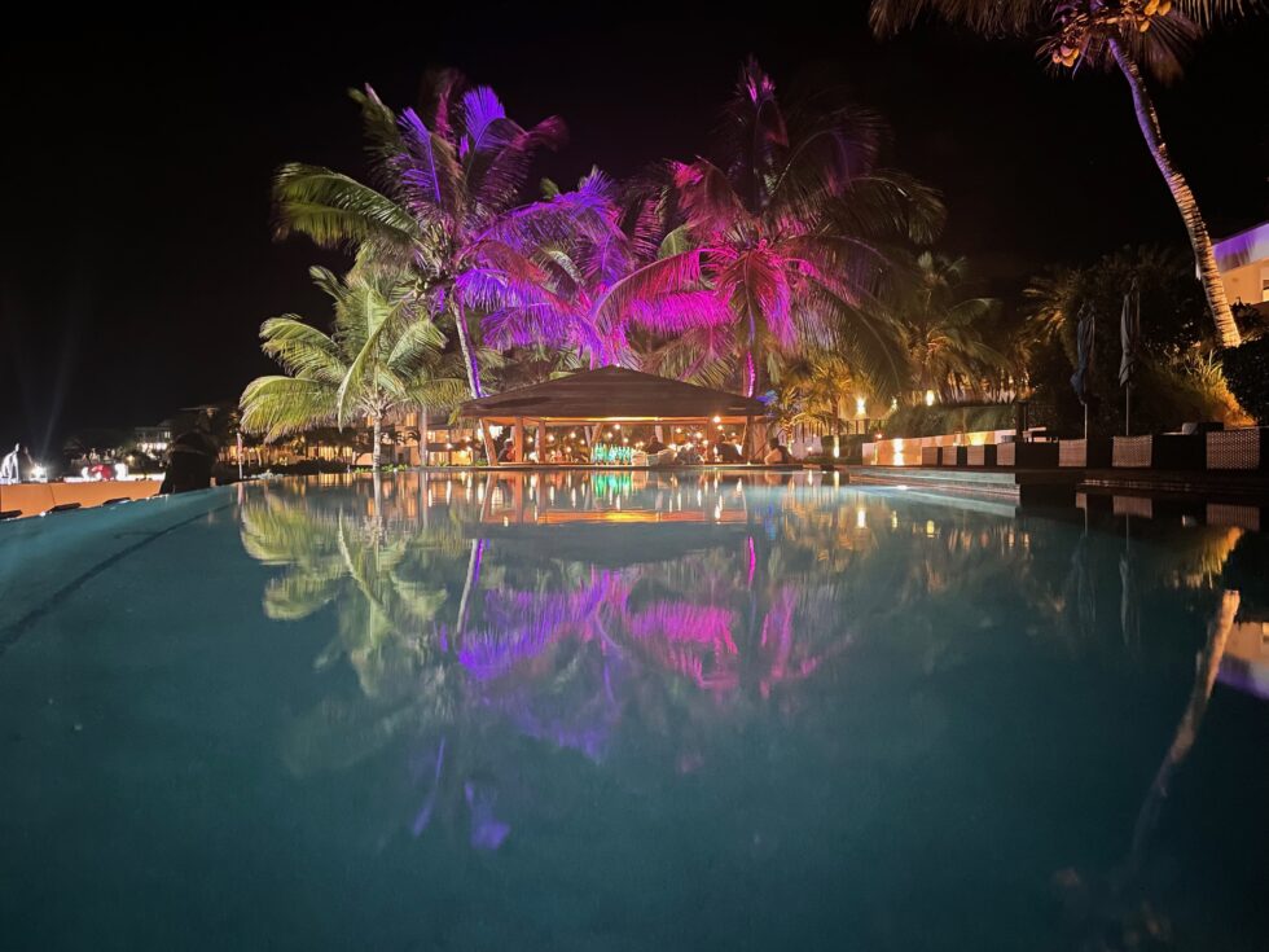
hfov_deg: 67.3
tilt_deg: -1.1
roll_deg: +0.5
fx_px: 953
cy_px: 476
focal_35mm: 26
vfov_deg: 53.1
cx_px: 634
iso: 640
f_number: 1.6
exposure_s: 1/7
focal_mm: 4.2
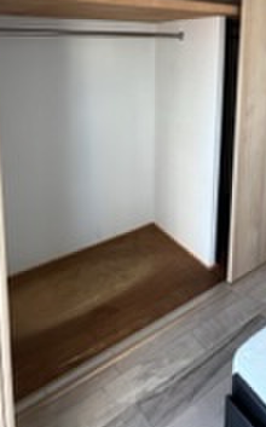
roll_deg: -0.4
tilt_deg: -8.6
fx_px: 291
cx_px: 135
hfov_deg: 49.2
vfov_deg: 67.1
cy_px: 97
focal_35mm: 25
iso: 160
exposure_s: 1/99
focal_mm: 1.57
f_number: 1.8
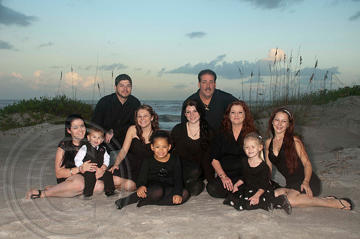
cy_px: 120
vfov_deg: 28.9
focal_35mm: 46
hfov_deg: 42.4
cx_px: 180
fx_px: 464
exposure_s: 1/100
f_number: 5.6
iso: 100
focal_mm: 31
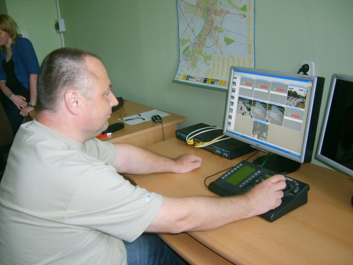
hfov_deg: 51.4
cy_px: 130
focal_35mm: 36
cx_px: 180
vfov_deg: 39.6
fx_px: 367
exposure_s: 1/30
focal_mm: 5.8
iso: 100
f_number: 2.8
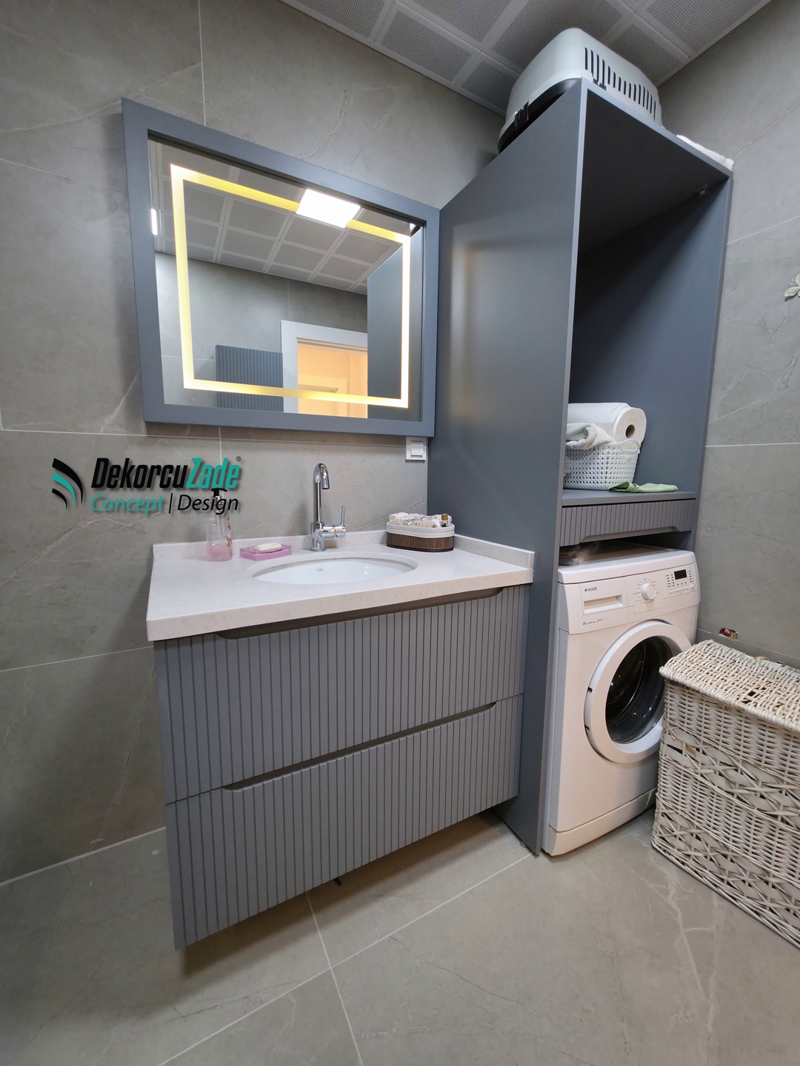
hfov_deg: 89.9
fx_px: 401
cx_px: 400
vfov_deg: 106.2
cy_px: 533
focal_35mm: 13
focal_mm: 2.2
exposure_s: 1/40
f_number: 1.9
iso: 100
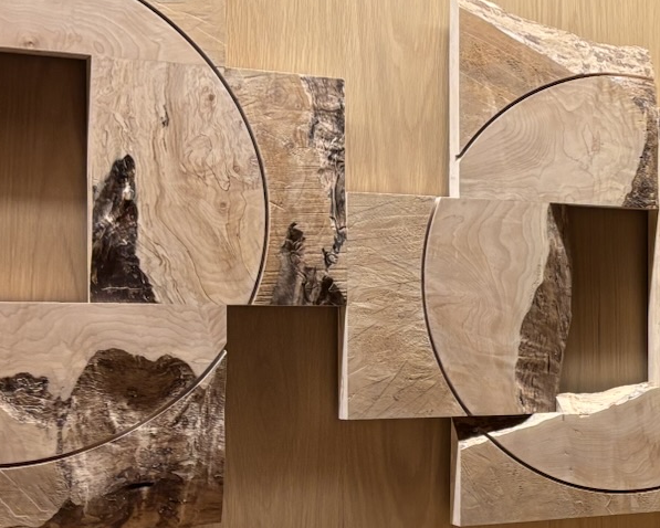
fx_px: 1661
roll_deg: +0.6
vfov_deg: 18.0
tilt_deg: -1.1
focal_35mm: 85
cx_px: 955
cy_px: 340
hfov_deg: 19.8
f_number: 1.6
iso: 125
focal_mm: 5.96
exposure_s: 1/68
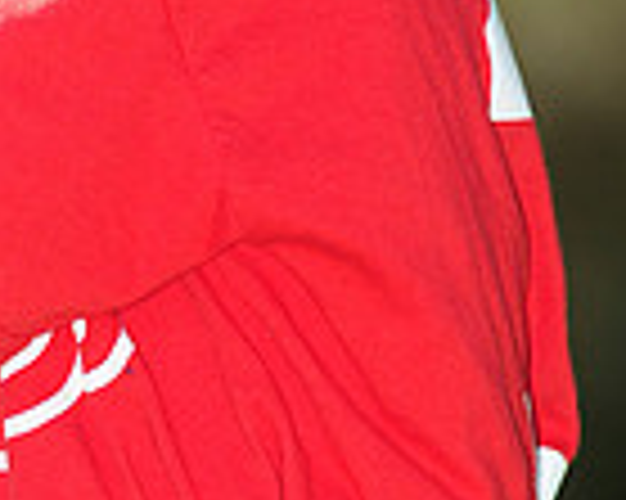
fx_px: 14108
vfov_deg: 2.0
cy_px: -194
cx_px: 25
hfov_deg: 2.5
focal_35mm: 762
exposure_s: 1/1000
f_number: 3.5
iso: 200
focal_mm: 130
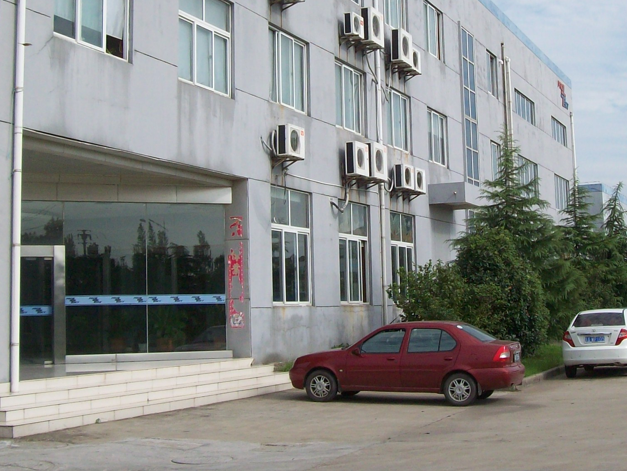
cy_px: 138
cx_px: 386
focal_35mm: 62
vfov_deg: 23.5
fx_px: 1123
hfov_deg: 31.1
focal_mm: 6
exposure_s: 1/632
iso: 80
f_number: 4.8
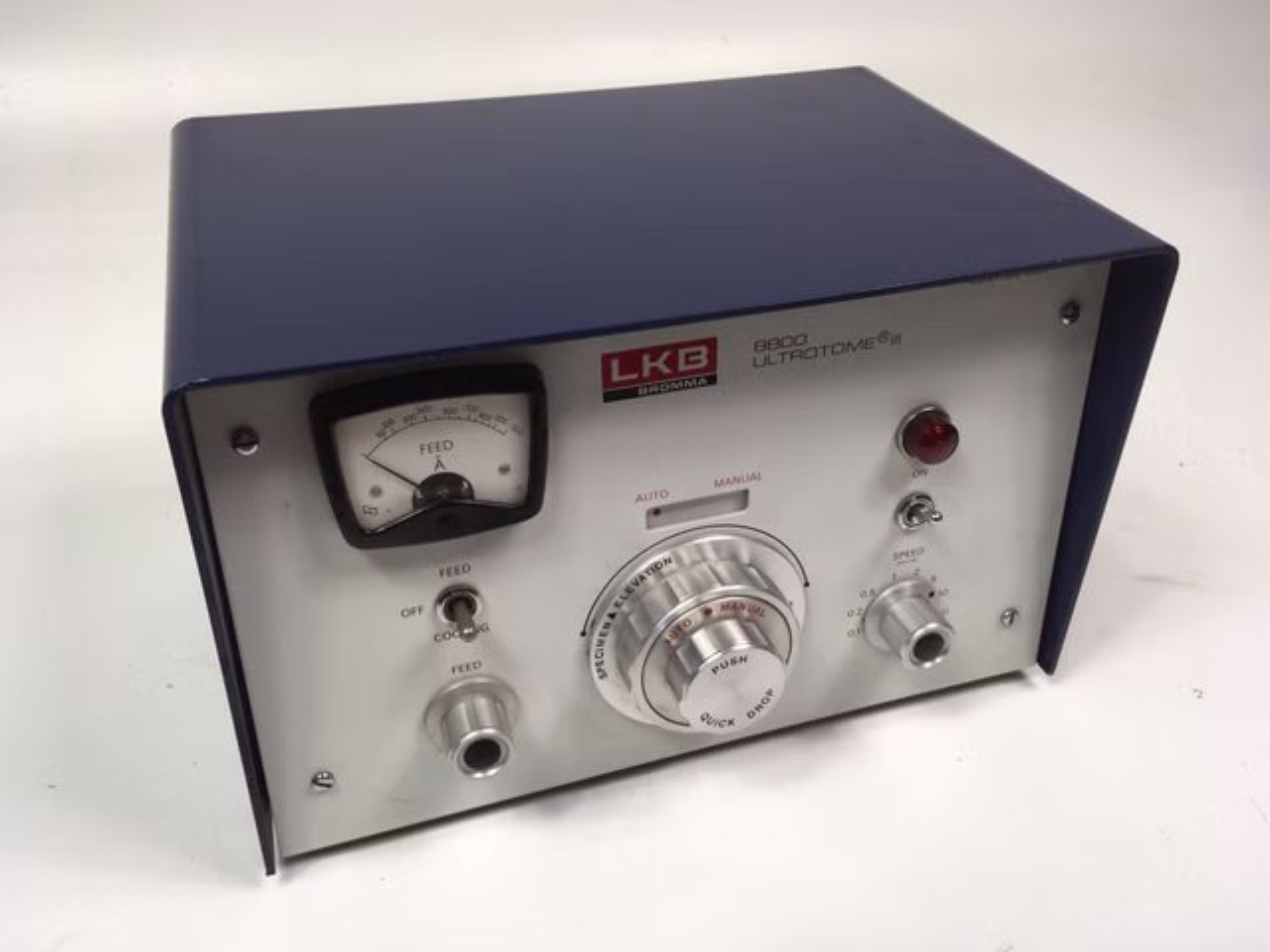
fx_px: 1064
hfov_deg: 61.7
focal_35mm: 29
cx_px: 635
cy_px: 476
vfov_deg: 48.2
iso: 32
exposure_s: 1/50
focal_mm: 4.15
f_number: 2.2
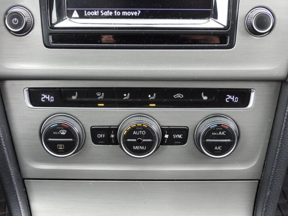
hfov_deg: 38.2
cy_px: 108
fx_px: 416
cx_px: 144
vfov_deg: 29.1
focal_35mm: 50
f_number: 3.2
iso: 220
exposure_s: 1/30
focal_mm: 9
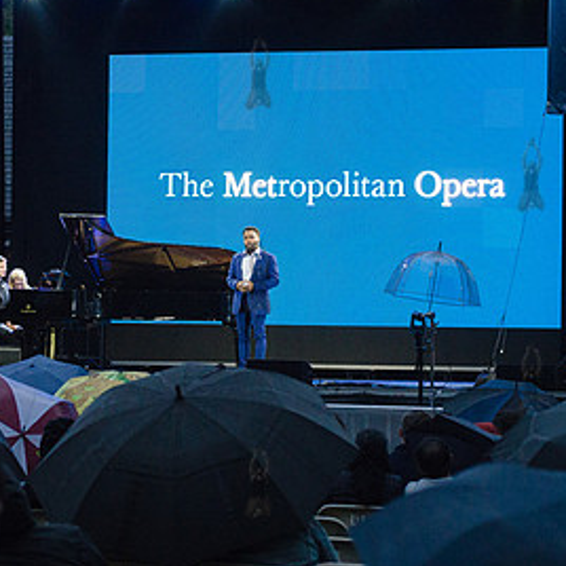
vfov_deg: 11.9
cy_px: 276
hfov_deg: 11.9
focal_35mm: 147
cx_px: 258
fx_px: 2719
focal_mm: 80
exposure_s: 1/250
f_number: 4.5
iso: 2500
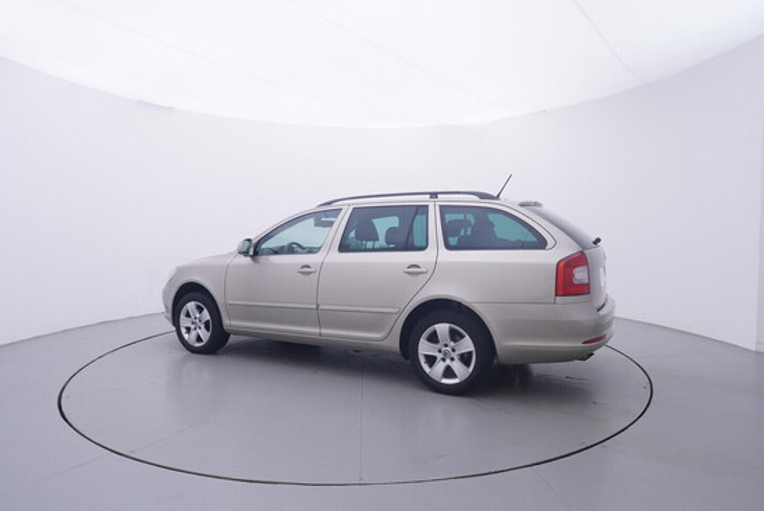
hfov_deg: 77.3
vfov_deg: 56.2
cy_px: 256
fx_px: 478
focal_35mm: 22
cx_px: 382
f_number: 5
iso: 200
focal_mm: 15
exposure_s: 1/80
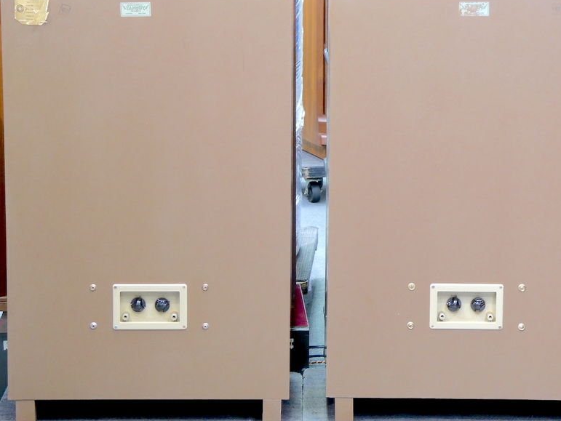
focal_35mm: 112
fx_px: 1816
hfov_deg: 17.6
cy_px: 183
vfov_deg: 13.2
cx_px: 313
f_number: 4.9
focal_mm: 16.1
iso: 200
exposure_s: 1
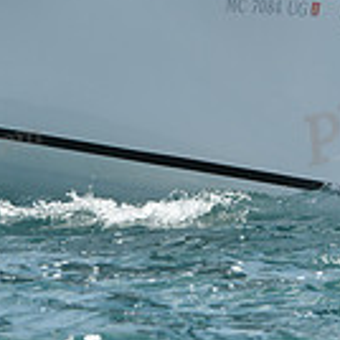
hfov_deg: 2.6
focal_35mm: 682
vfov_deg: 2.6
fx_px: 7579
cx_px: 175
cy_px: 4
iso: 250
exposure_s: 1/1250
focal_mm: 185
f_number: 9
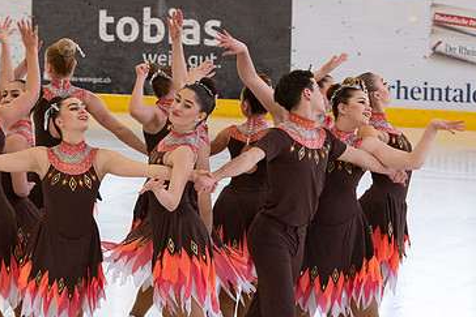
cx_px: 132
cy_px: 239
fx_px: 5039
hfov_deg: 5.4
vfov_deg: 3.6
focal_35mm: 381
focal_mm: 112
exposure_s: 1/320
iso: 640
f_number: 4
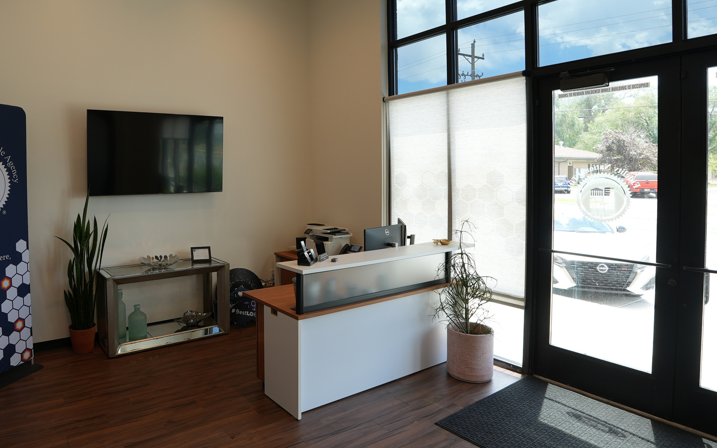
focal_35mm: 22
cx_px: 242
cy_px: 186
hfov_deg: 77.2
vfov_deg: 54.8
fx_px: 430
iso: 100
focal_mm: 10
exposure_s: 1/60
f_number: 4
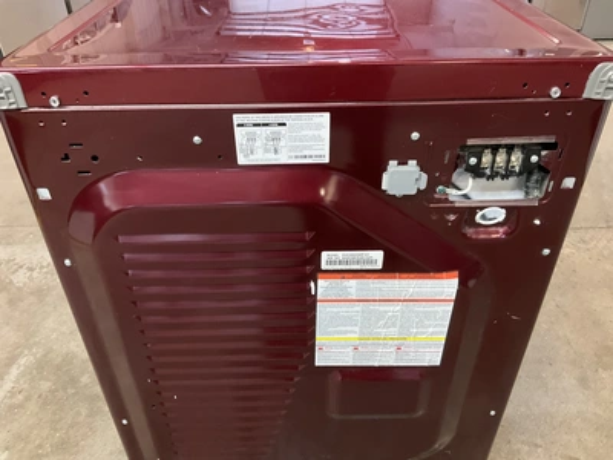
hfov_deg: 61.7
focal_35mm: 29
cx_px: 306
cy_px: 230
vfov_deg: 48.2
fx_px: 514
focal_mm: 3
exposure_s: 1/30
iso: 400
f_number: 1.8
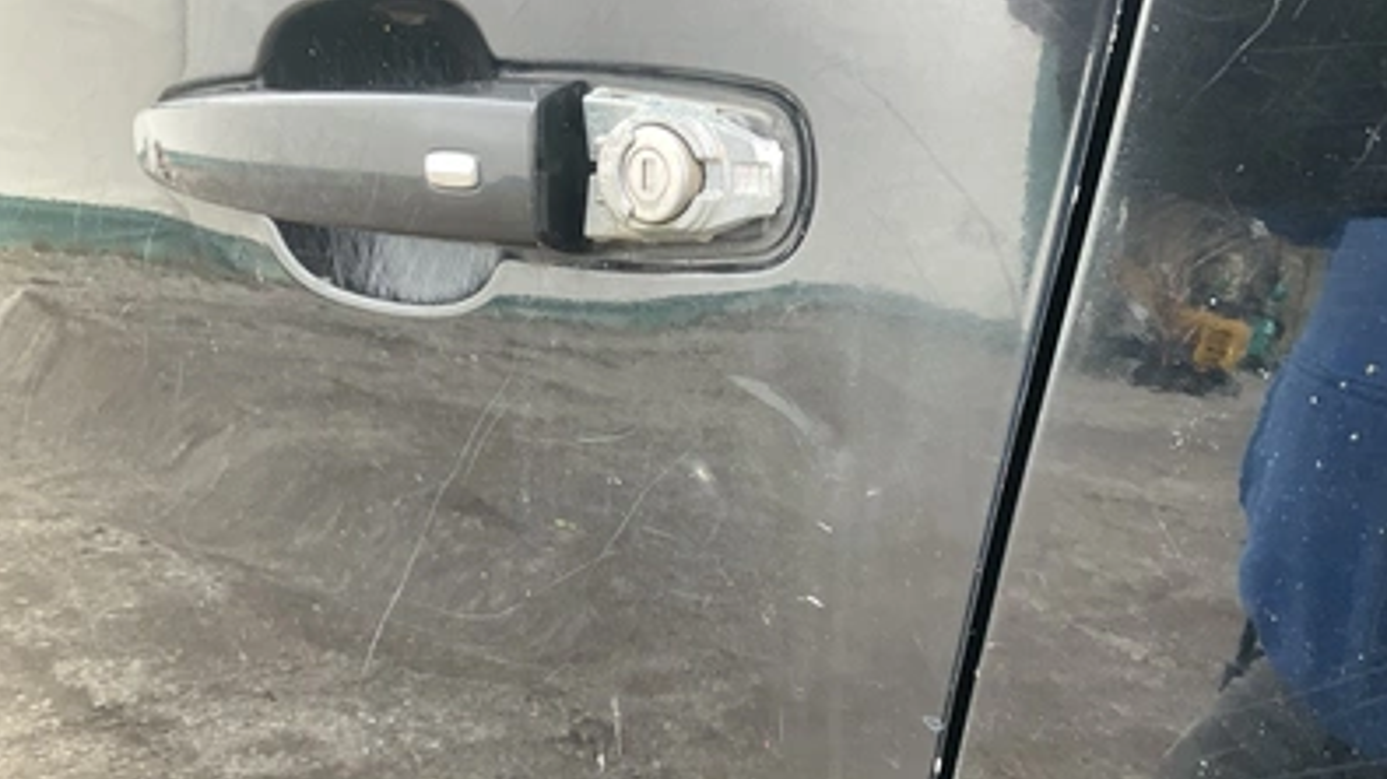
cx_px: 699
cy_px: 523
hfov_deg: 61.0
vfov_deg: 36.3
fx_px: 1177
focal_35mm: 32
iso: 40
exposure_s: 1/122
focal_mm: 3
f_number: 1.8
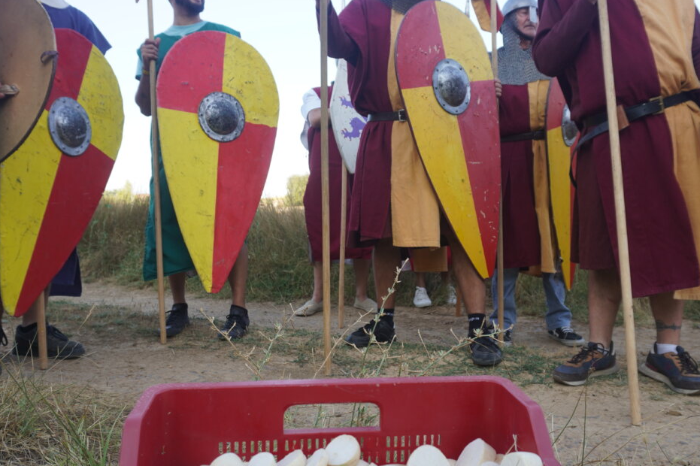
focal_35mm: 33
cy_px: 221
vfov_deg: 39.9
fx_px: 641
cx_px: 356
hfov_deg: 57.2
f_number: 4.5
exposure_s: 1/100
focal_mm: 16
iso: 100
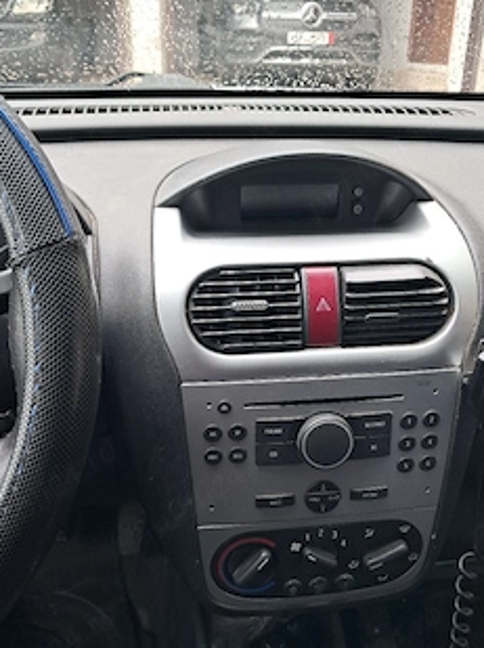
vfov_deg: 52.6
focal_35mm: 35
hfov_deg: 40.6
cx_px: 254
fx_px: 654
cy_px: 354
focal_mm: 4
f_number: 1.8
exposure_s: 1/50
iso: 80
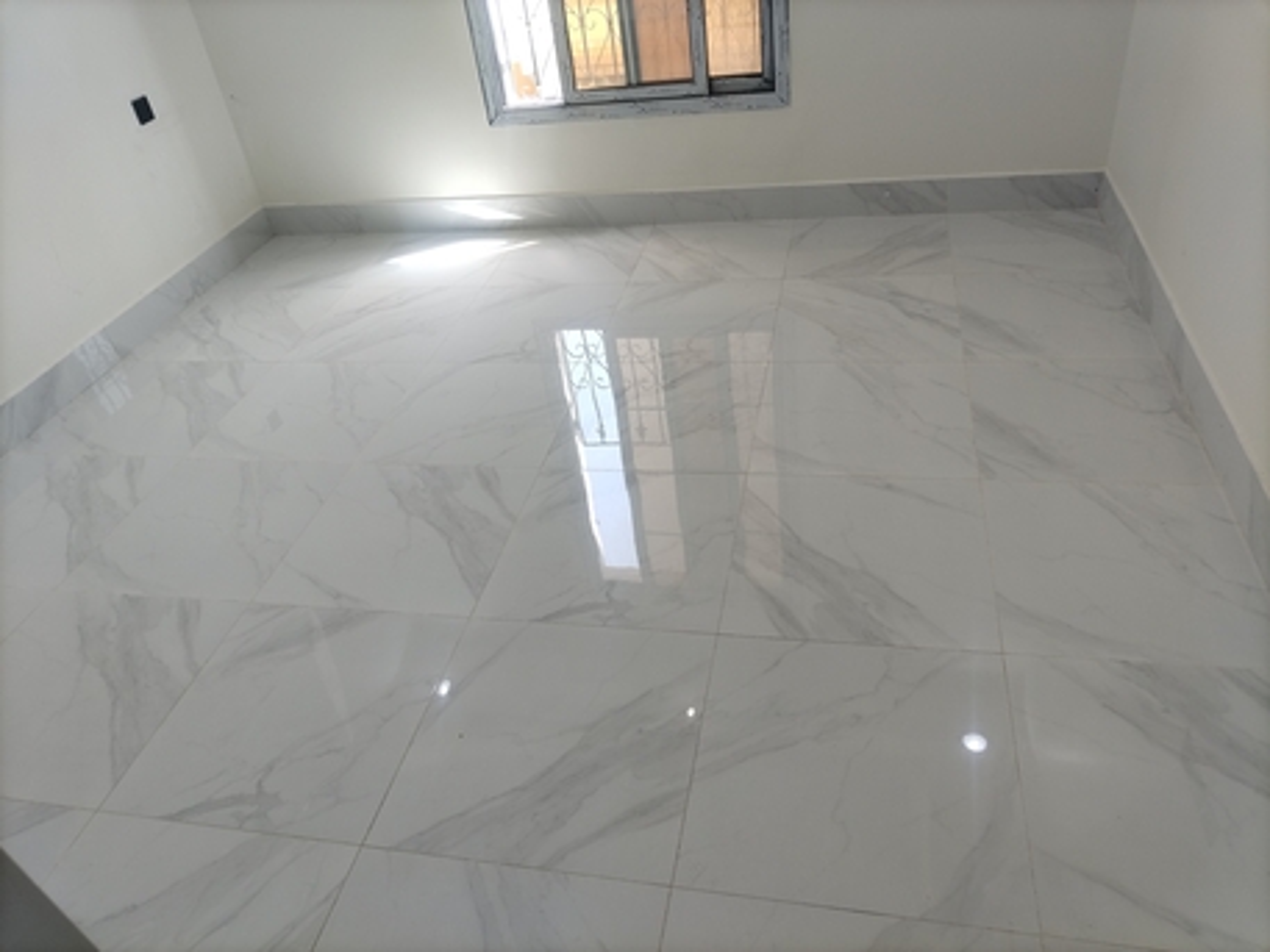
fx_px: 954
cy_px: 476
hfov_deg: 67.3
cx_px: 635
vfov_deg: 53.1
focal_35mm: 26
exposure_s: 1/120
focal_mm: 4.7
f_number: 1.8
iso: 146
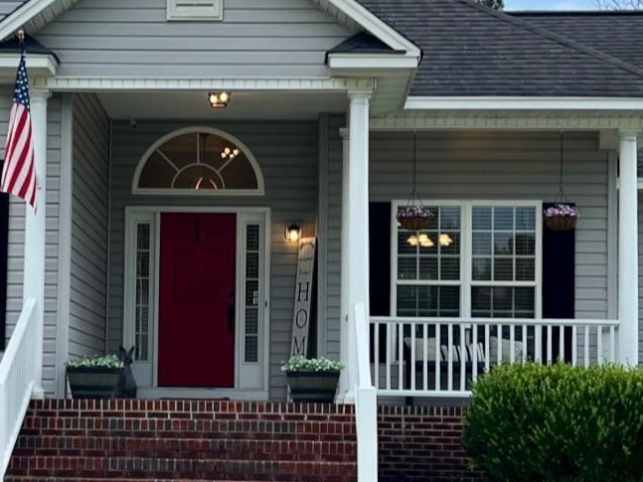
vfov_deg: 18.6
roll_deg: -0.6
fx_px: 1467
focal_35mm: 79
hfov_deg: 24.6
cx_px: 211
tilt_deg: +8.0
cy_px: 200
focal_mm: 5.7
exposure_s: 1/2083
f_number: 1.5
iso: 50
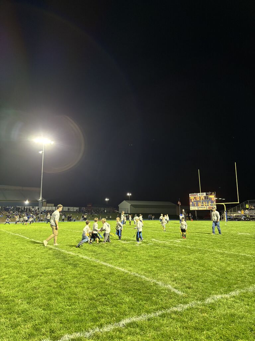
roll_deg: -0.5
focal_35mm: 26
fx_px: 255
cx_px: 128
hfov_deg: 53.1
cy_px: 170
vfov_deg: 67.3
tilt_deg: +8.7
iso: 500
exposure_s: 1/40
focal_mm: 5.96
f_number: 1.6
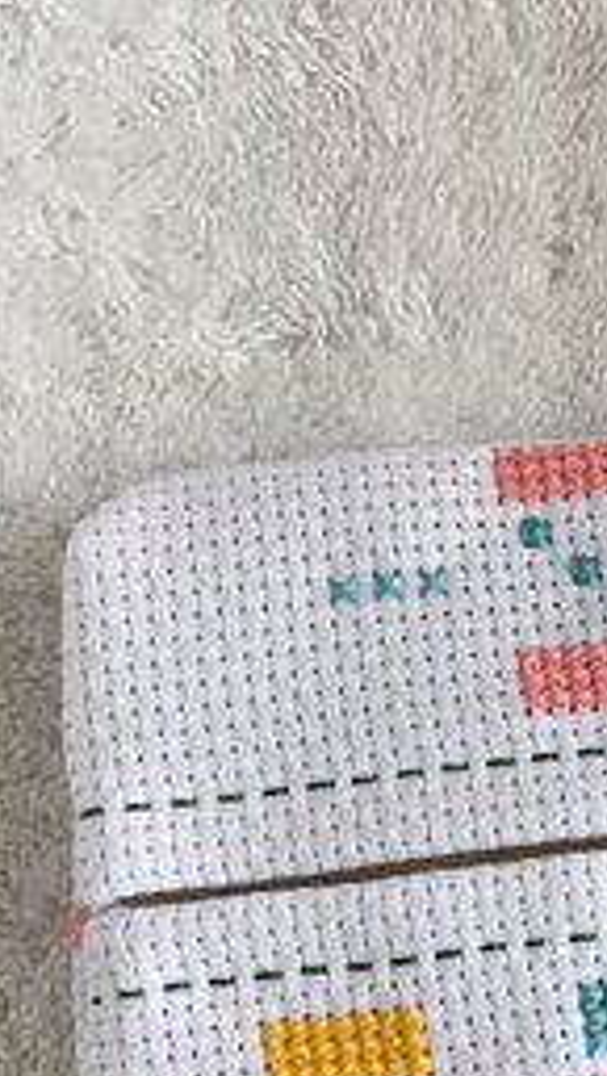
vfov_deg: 24.8
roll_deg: -1.1
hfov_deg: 14.1
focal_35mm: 84
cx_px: 649
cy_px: 900
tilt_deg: -42.2
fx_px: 2398
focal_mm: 3.3
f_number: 2.4
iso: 40
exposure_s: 1/120
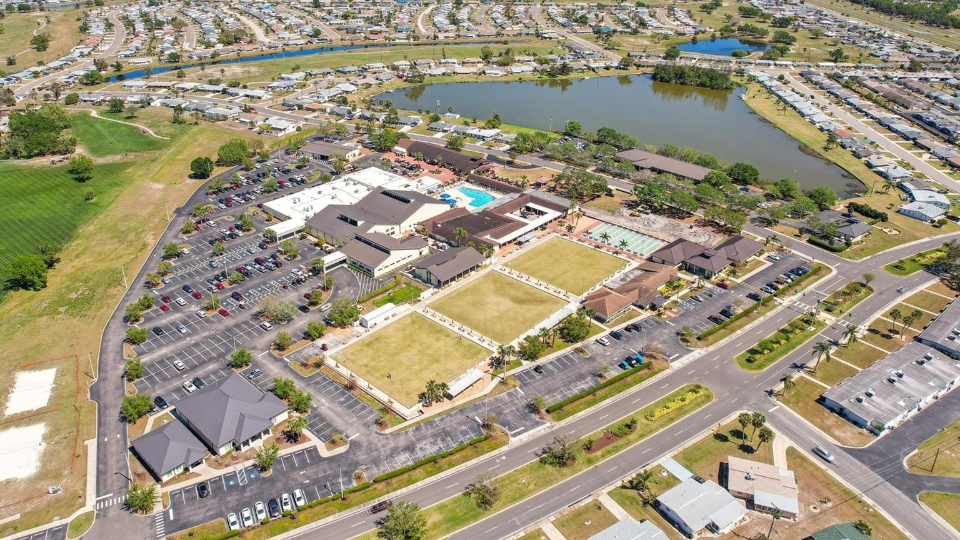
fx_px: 611
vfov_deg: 47.3
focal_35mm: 24
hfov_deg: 76.3
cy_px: 208
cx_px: 465
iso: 120
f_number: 2.8
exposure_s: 1/640
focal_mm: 8.4
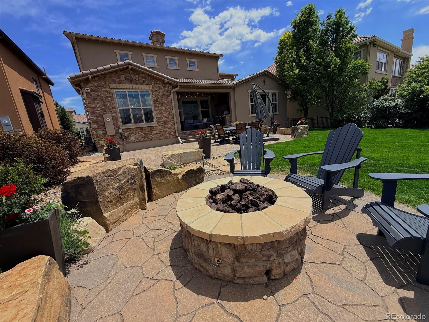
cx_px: 214
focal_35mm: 14
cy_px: 161
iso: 50
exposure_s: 1/2506
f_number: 2.2
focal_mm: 2.22
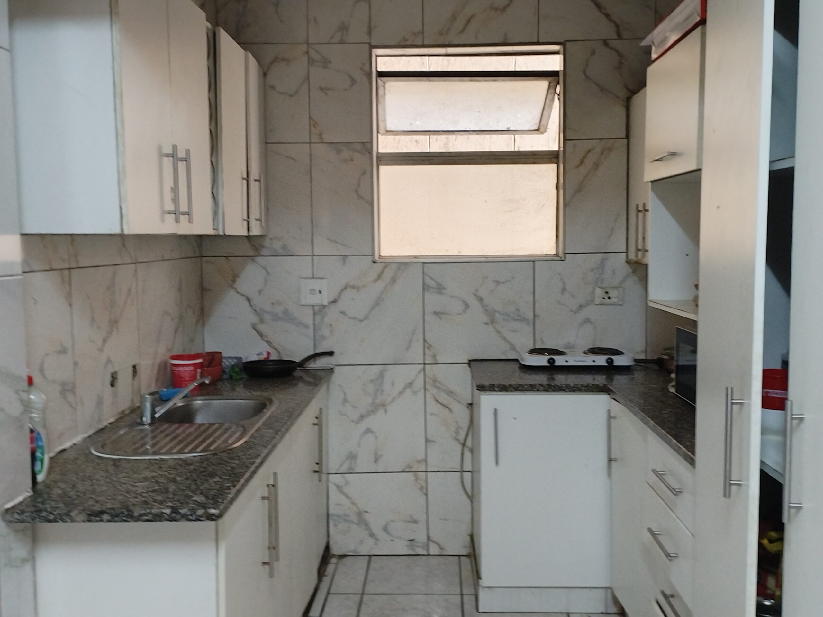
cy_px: 308
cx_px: 412
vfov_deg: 41.8
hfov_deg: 54.0
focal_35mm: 34
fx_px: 808
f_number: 1.8
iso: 721
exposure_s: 1/20
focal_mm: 4.25
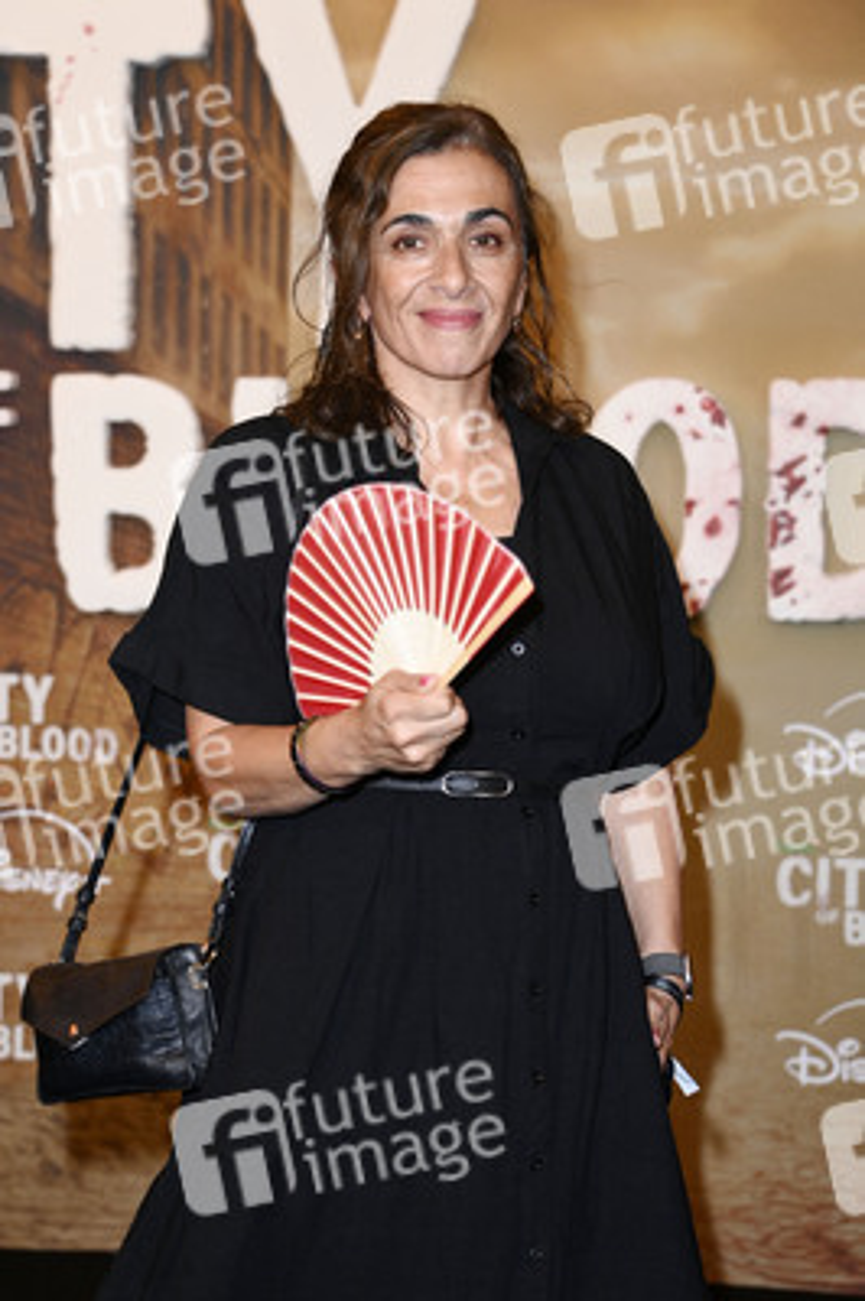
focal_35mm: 90
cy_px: 650
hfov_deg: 15.2
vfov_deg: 22.6
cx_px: 432
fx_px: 3249
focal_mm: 90
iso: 800
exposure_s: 1/250
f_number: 5.6
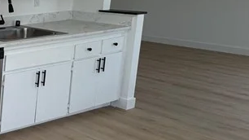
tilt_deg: -11.6
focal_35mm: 51
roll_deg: +0.9
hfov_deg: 25.4
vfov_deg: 23.3
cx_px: -155
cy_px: 37
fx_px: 337
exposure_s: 1/190
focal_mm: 2.22
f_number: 2.2
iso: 40
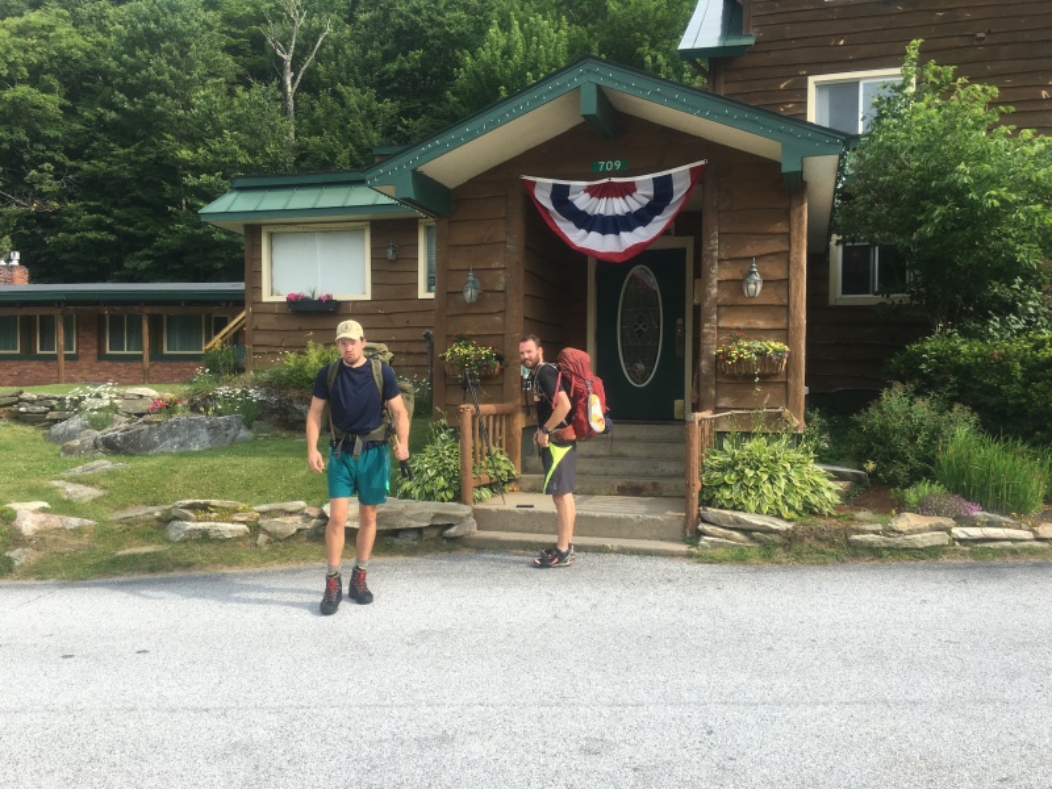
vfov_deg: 48.2
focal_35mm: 29
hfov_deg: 61.7
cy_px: 394
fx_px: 881
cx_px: 526
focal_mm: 4.15
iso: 25
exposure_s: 1/818
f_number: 2.2
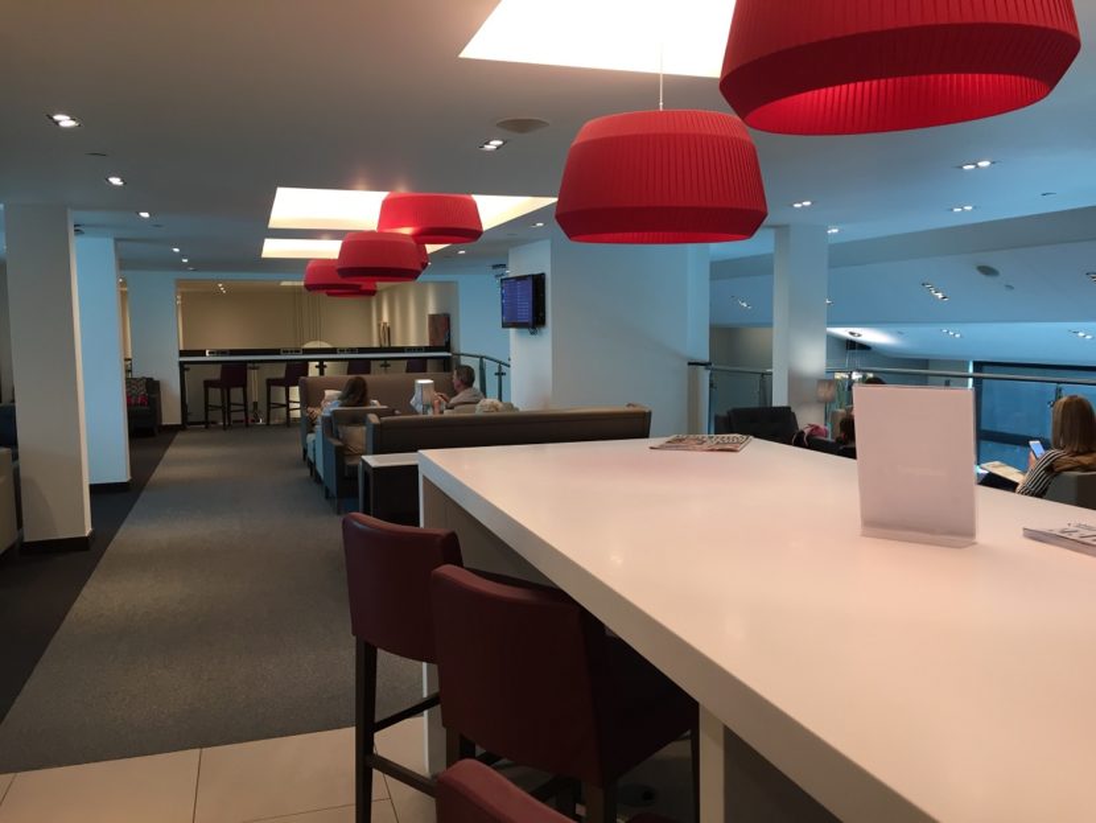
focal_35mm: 29
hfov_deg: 61.6
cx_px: 548
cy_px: 412
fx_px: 918
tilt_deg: -5.3
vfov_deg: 48.3
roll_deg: -0.1
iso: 40
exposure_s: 1/33
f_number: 2.2
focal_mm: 4.15
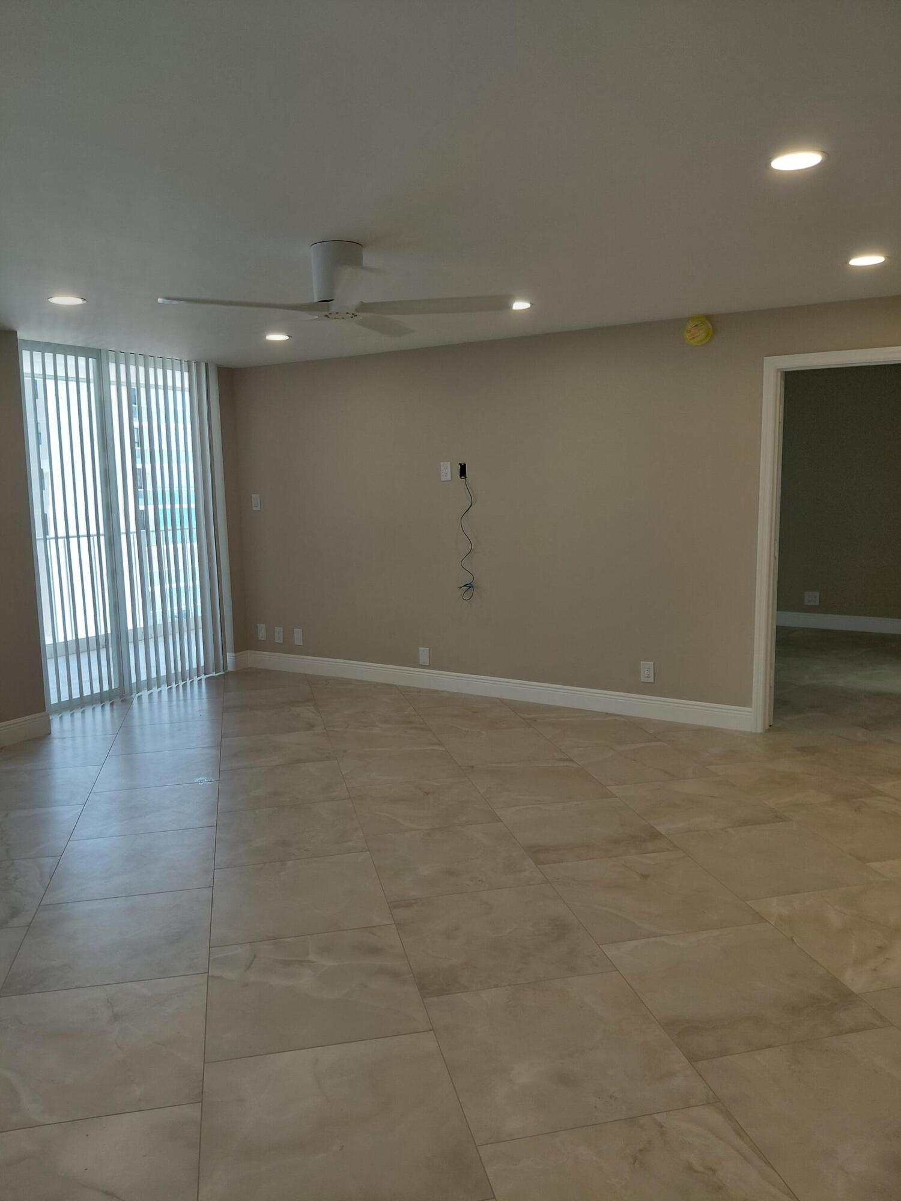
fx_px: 868
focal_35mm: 25
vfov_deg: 69.4
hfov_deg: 54.9
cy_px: 600
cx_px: 450
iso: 50
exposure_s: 1/120
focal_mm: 4.69
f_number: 1.8
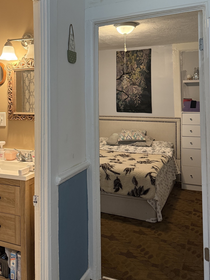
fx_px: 283
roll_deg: +0.1
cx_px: 60
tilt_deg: +1.0
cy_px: 95
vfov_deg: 51.7
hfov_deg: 39.9
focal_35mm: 35
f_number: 1.78
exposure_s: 1/60
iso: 250
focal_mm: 6.76
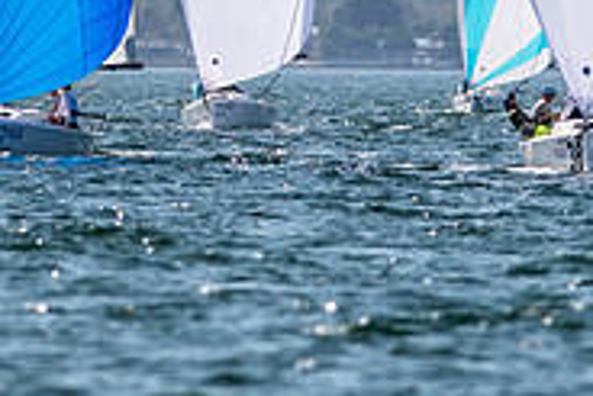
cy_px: -142
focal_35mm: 1553
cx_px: 337
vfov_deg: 0.9
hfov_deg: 1.3
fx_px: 25601
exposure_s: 1/4000
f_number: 5
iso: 200
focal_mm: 300
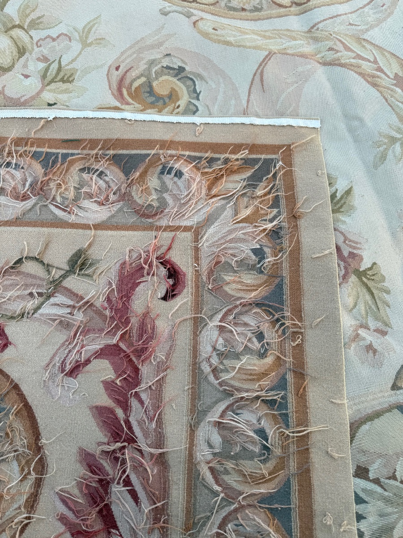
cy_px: 269
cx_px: 202
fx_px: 373
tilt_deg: -73.4
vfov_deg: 71.6
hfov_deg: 56.8
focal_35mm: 24
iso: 80
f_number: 1.78
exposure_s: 1/309
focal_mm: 6.76
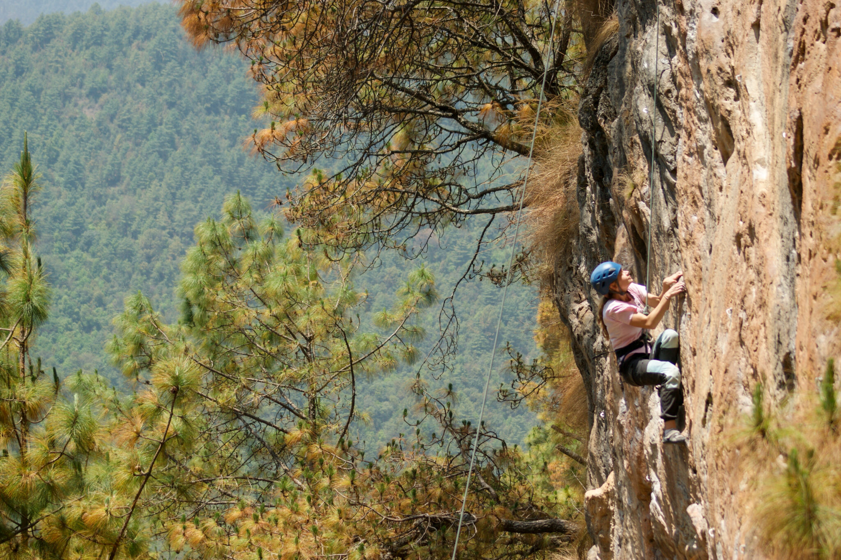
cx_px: 420
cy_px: 280
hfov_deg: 18.2
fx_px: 2627
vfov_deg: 12.2
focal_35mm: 112
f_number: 4.5
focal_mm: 75
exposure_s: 1/400
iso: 100
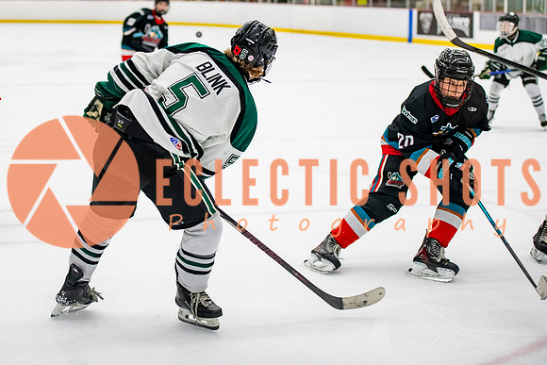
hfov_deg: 22.5
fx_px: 1374
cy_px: 147
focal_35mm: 90
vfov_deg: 15.1
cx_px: 196
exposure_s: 1/640
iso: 2000
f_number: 3.2
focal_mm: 70
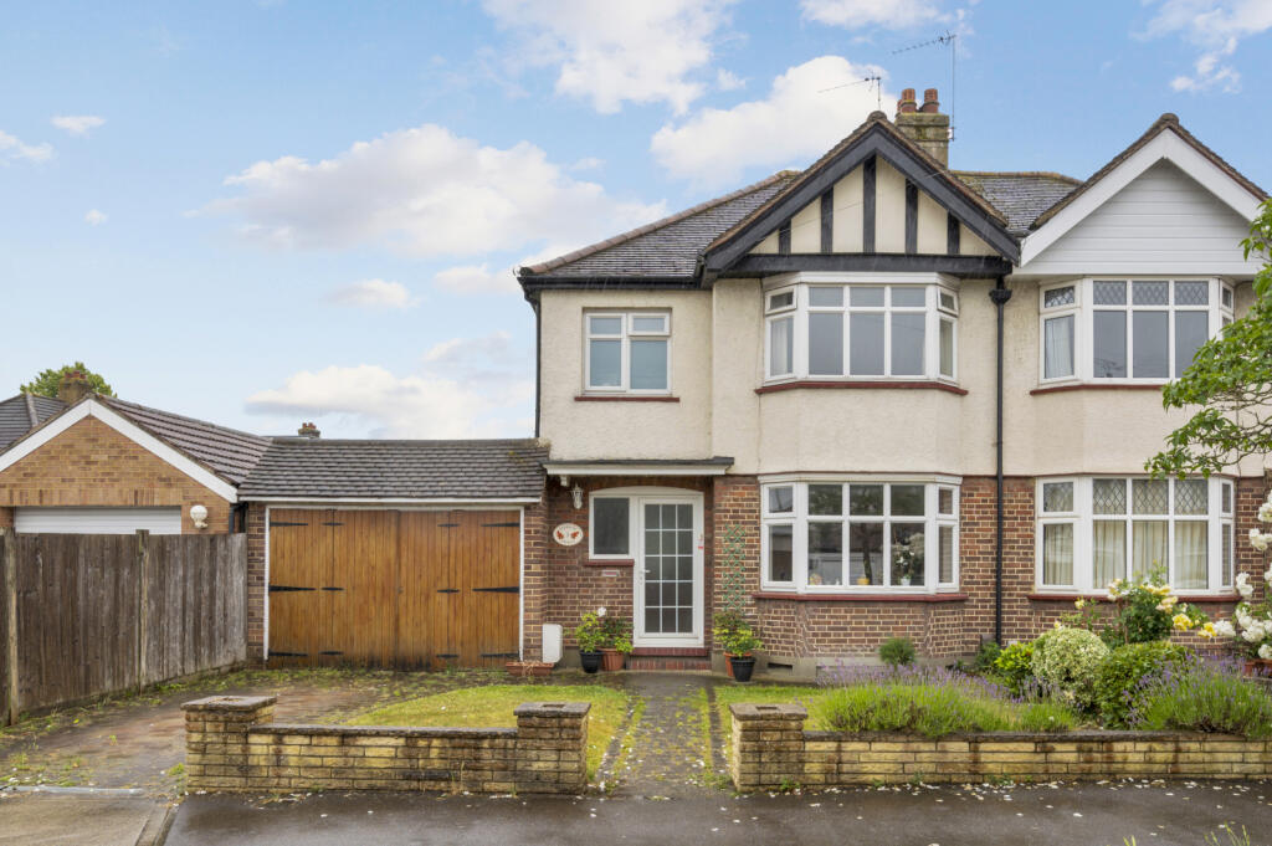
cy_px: 423
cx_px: 636
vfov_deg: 65.9
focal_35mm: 18
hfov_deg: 88.5
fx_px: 653
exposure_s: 1/100
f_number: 8
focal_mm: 18.5
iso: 200
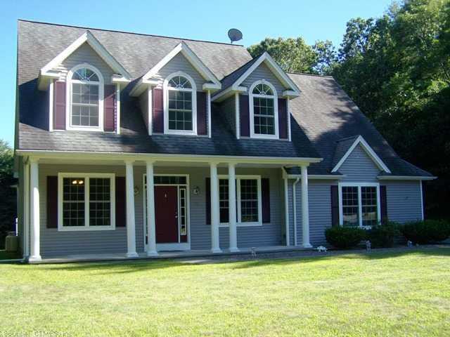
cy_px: 168
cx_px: 225
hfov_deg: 49.0
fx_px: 494
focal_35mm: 38
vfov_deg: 37.7
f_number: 2.8
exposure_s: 1/400
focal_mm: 6.3
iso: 80
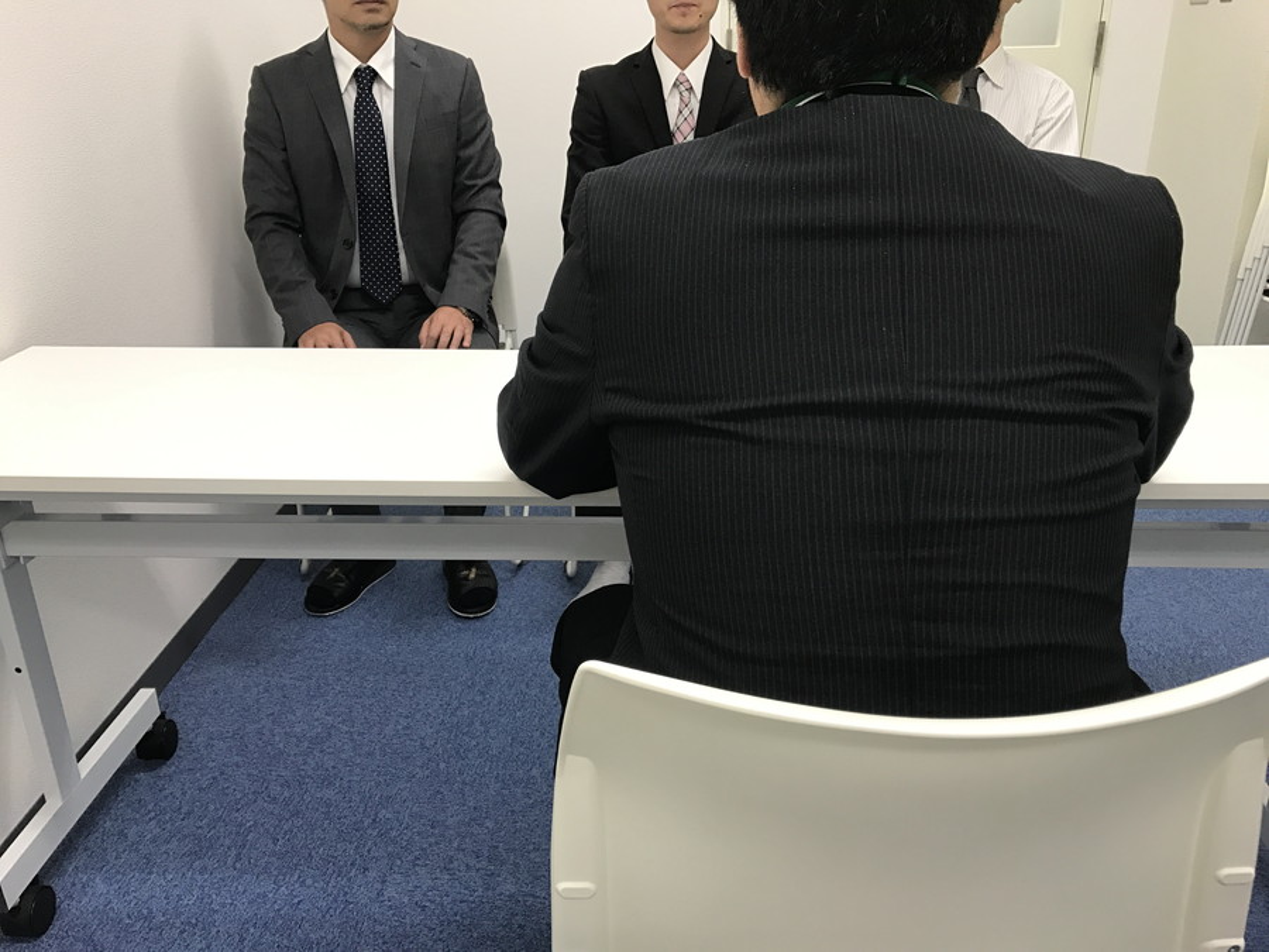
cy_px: 476
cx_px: 634
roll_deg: +0.7
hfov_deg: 63.4
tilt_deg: -23.0
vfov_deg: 49.7
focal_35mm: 28
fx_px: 1026
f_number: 1.8
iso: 20
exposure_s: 1/30
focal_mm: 3.99
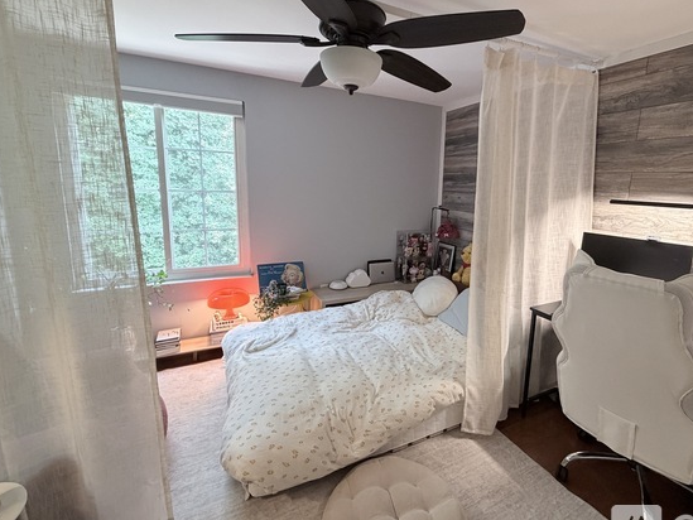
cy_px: 240
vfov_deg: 74.6
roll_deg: -1.4
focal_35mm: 17
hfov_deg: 90.5
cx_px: 394
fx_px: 340
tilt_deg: -9.0
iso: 320
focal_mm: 2.22
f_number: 2.2
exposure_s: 1/70
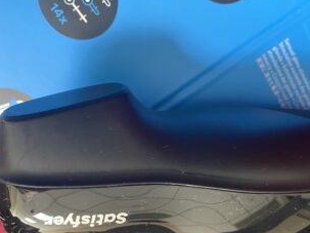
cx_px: 179
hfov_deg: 55.1
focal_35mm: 33
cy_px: 150
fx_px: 295
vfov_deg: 42.5
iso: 400
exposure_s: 1/33
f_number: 1.8
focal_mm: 4.25
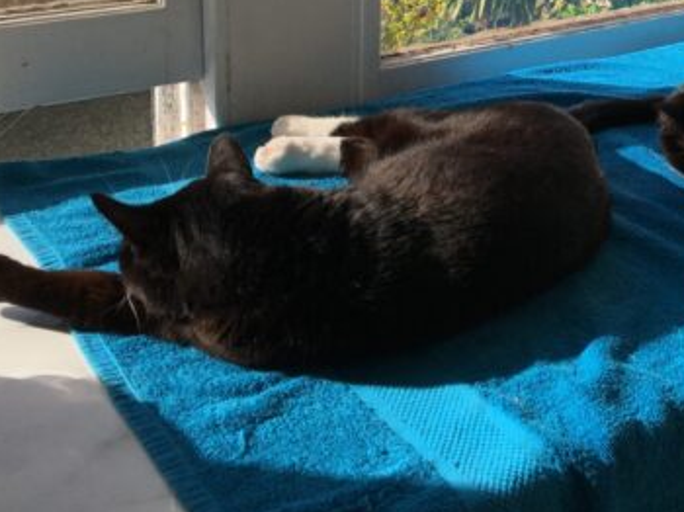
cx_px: 623
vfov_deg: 24.0
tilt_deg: -15.8
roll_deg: -3.8
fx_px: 1165
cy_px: 43
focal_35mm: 59
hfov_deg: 31.1
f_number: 2.2
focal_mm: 4.15
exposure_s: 1/718
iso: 25
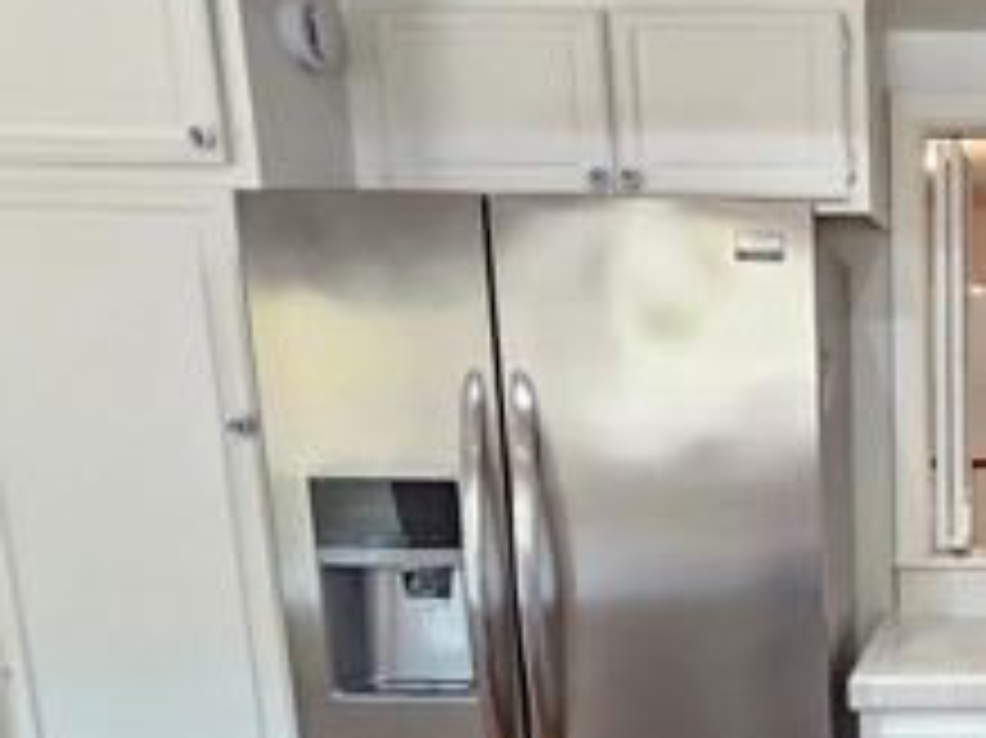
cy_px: 626
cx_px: 1045
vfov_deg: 36.0
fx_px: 1082
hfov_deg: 40.9
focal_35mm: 38
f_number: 2.2
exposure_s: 1/60
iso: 200
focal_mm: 2.2
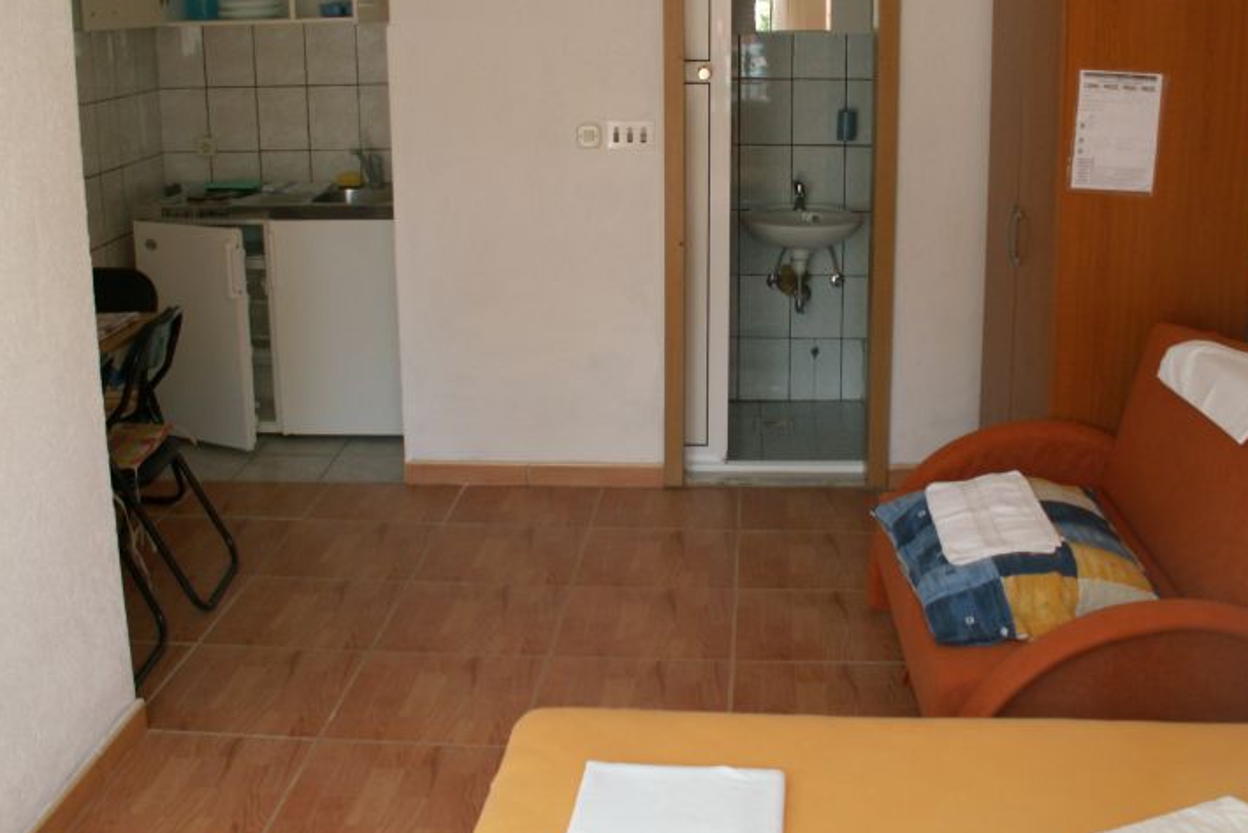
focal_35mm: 41
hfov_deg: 47.3
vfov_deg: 32.5
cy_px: 316
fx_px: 1422
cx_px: 682
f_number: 2.8
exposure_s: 1/40
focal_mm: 5.86
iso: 50
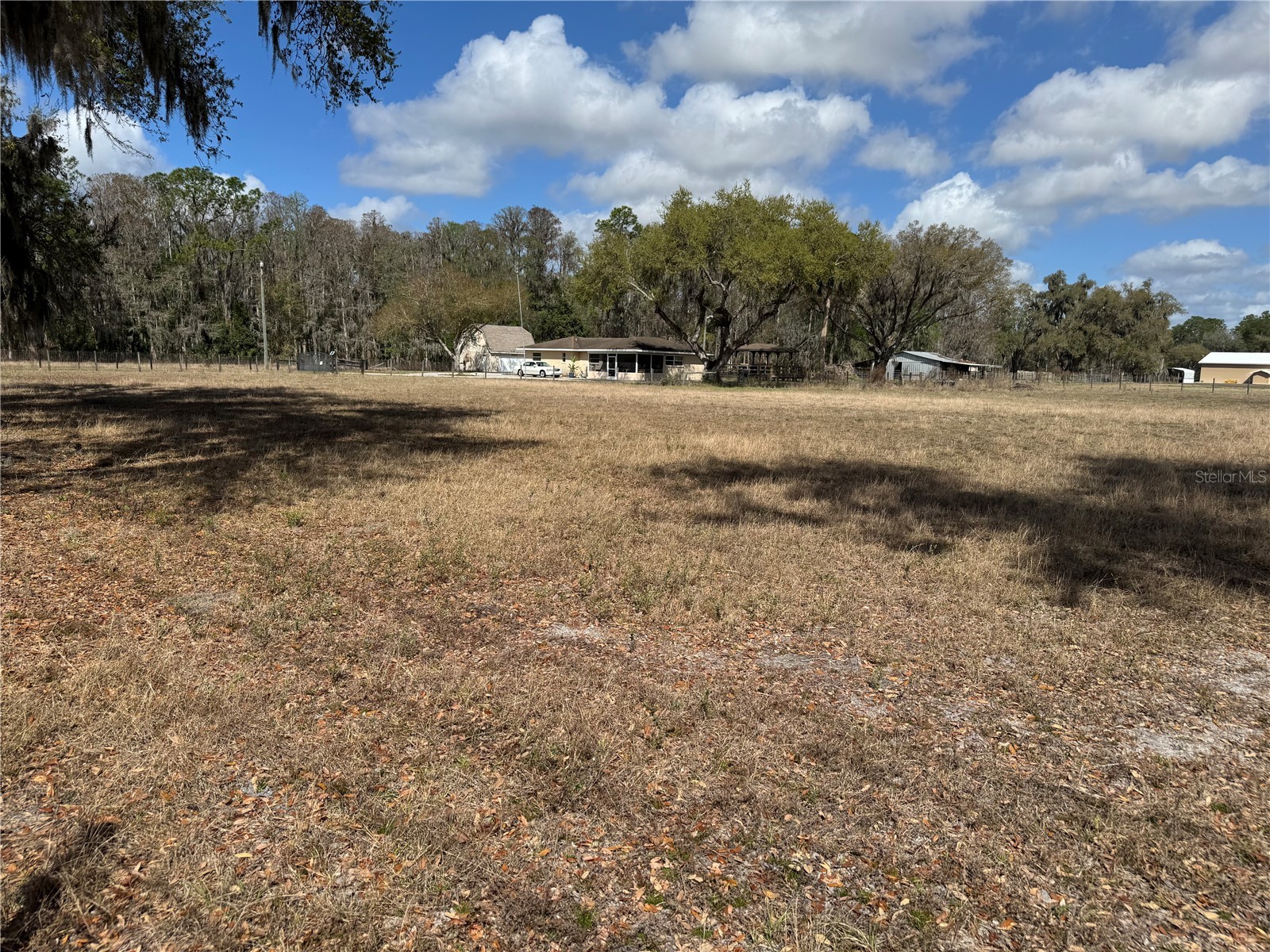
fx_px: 881
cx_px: 635
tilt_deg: -8.6
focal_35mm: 24
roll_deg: -1.4
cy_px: 476
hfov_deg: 71.6
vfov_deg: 56.8
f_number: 1.78
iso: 80
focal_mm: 6.76
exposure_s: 1/6410
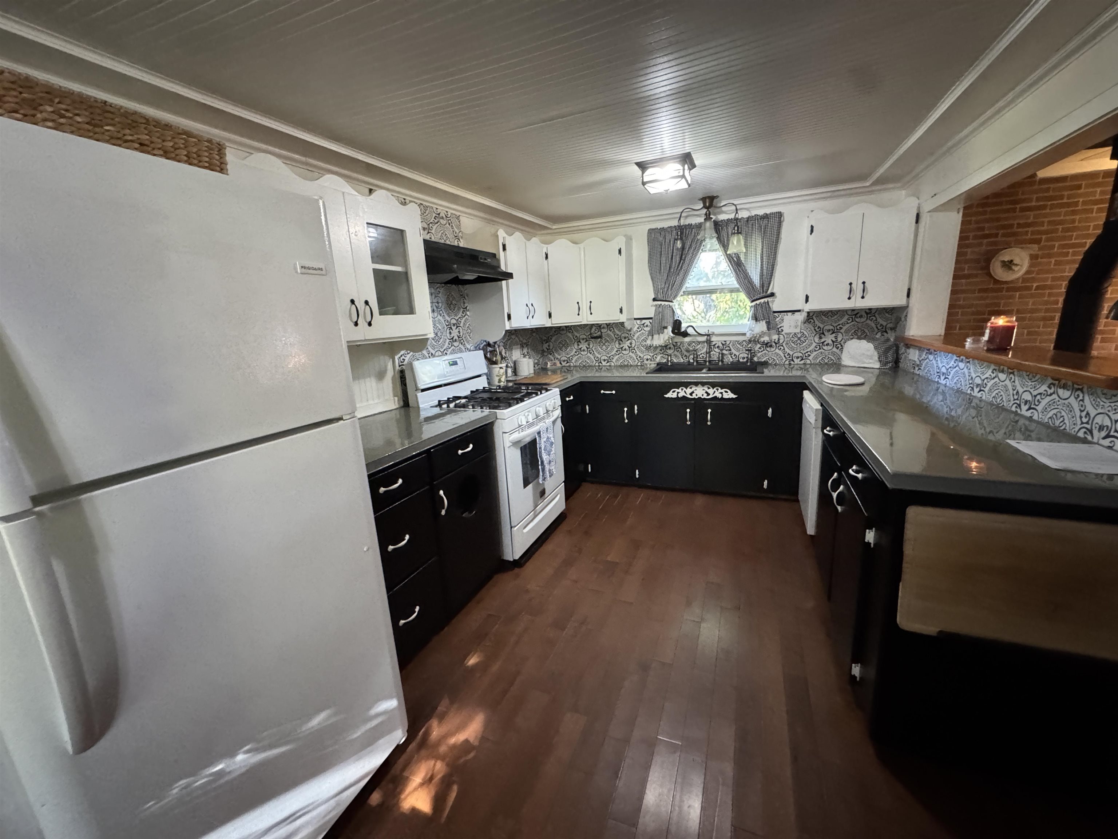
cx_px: 559
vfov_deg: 85.7
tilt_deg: -12.6
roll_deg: +3.7
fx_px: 452
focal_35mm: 14
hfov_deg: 102.1
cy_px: 420
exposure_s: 1/40
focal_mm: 2.22
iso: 1250
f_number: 2.2
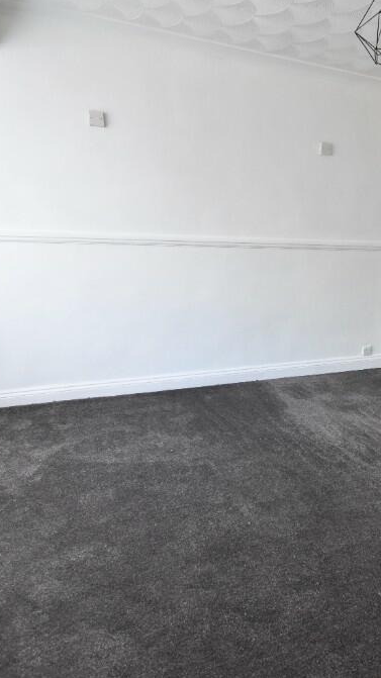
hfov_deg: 45.1
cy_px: 340
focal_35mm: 24
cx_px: 308
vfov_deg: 76.3
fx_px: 431
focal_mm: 10
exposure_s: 1/125
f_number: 4
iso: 1400
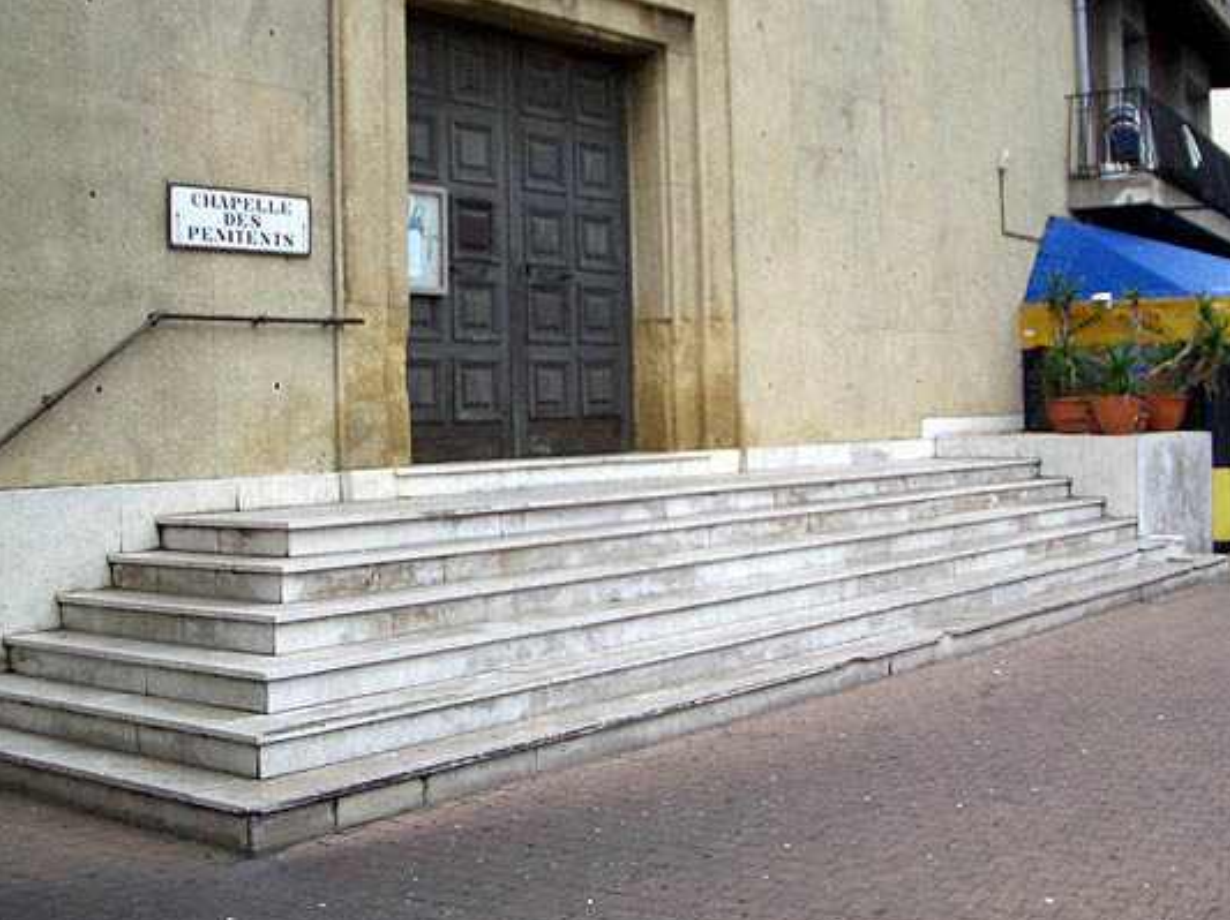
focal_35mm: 46
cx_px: 616
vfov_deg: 31.5
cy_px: 416
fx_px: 1633
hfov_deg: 41.3
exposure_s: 1/160
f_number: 2.6
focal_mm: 5.8
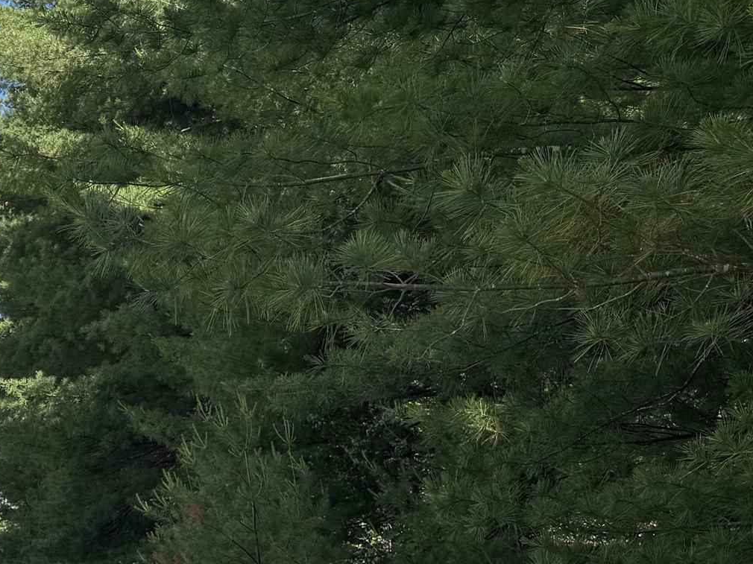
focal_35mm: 73
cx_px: -154
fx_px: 1588
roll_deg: +0.1
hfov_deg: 24.2
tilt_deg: +10.1
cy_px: 361
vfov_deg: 20.1
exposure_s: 1/3021
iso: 80
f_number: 1.78
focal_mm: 6.76
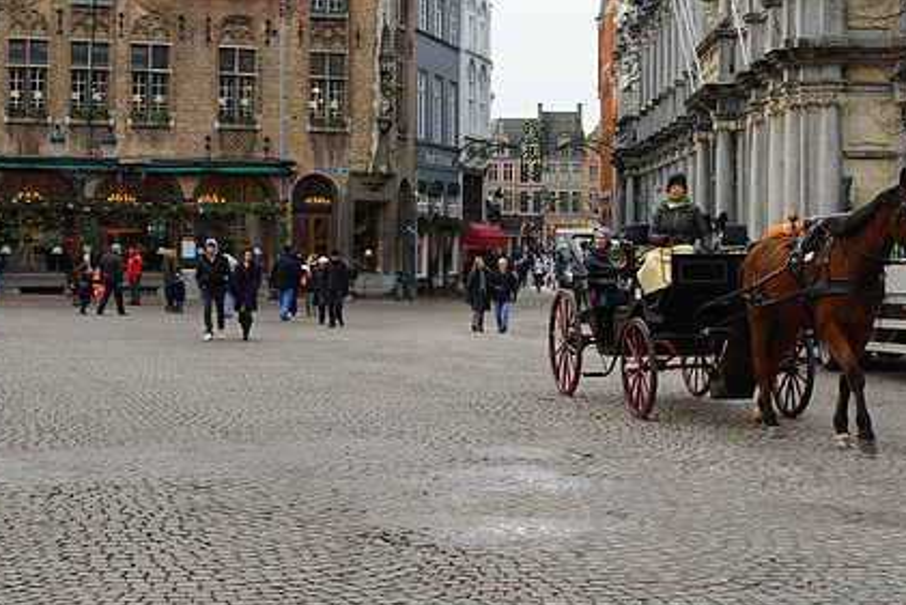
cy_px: 206
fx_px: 1561
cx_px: 353
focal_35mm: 62
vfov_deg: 21.8
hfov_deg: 32.3
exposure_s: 1/80
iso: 100
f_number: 6.3
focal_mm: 30
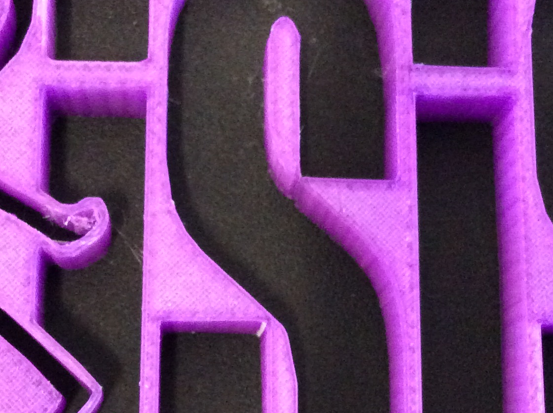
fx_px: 1180
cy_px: 263
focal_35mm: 74
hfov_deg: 26.4
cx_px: 284
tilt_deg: -76.7
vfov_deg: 19.8
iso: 400
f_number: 2.4
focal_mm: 3.3
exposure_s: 1/15
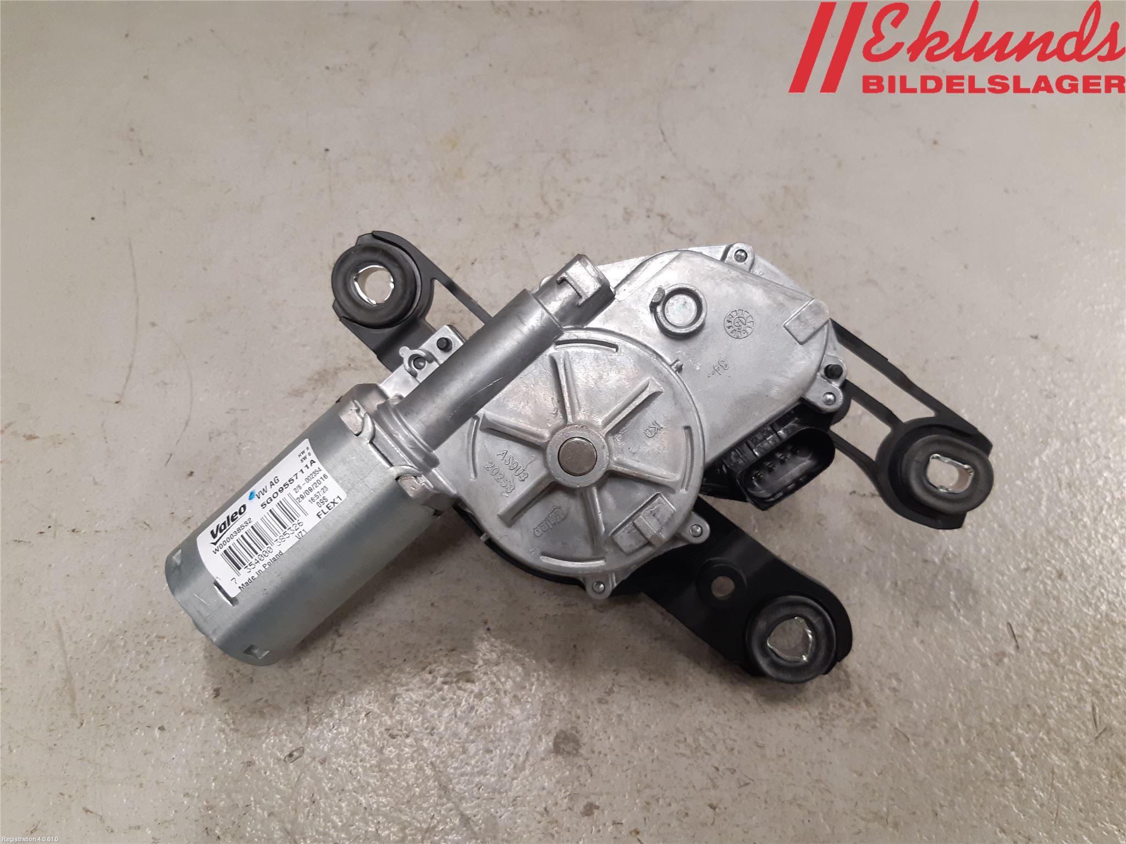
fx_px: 846
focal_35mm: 26
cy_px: 422
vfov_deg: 53.1
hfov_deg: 67.3
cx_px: 563
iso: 160
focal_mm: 3.93
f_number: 1.7
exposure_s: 1/50
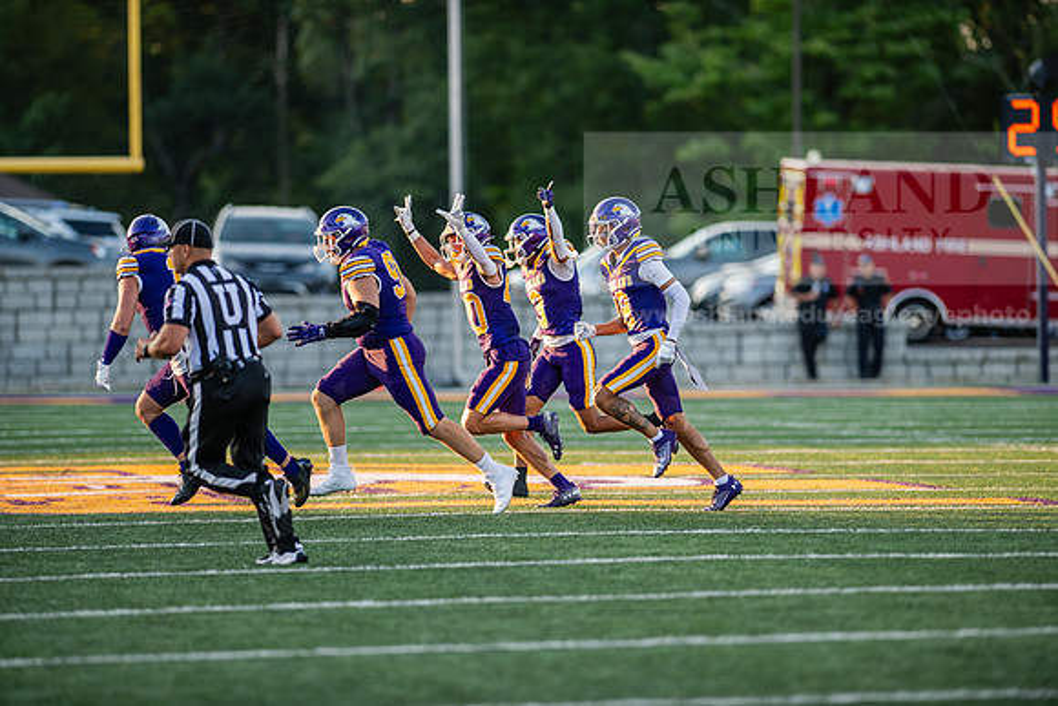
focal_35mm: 300
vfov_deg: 4.6
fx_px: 8818
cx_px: 529
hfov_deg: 6.9
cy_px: 353
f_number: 3.2
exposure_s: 1/1250
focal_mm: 300
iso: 800
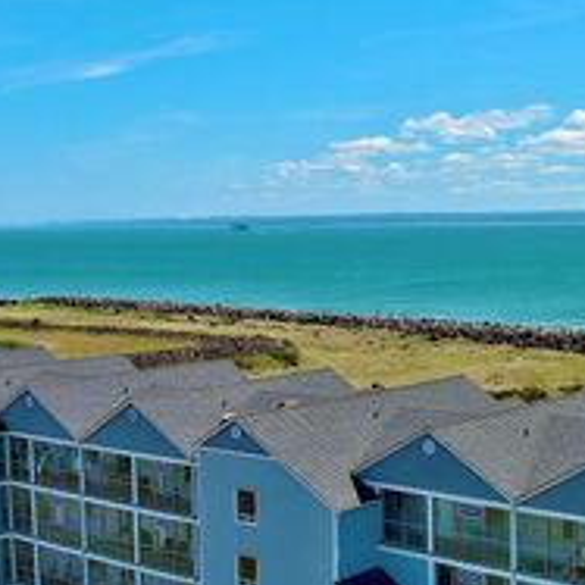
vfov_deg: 26.0
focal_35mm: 66
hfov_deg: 26.0
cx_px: 366
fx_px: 1262
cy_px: 380
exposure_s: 1/1701
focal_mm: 10.57
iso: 100
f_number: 2.8
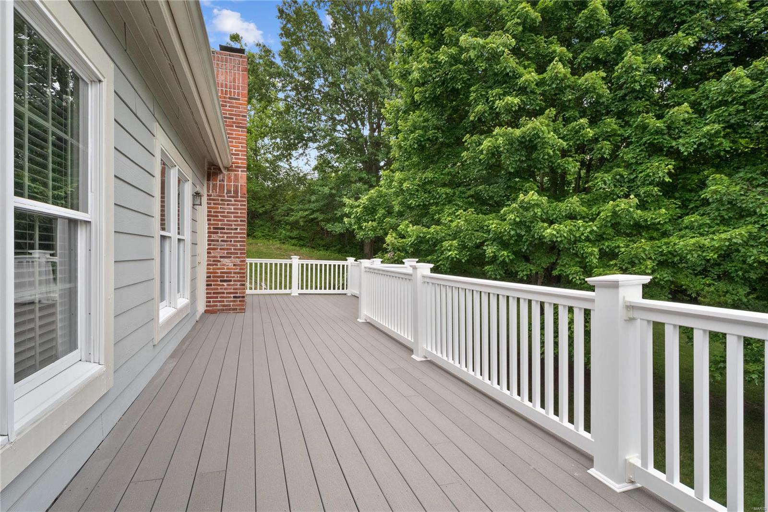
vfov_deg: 67.4
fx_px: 384
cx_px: 384
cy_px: 256
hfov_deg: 90.0
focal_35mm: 18
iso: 400
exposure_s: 1/250
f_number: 8
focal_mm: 9
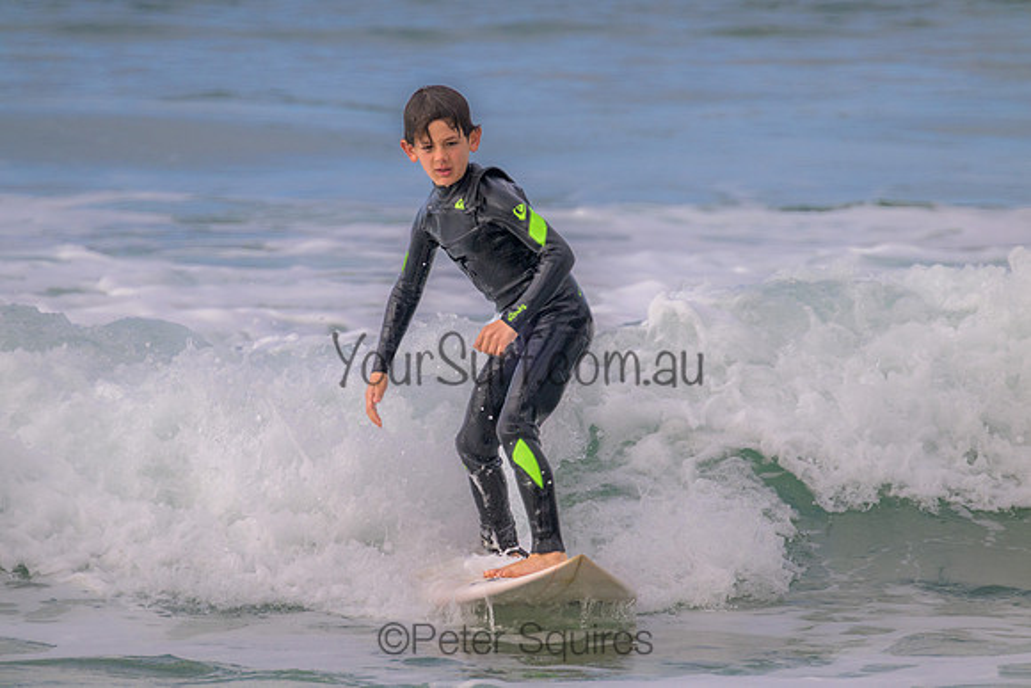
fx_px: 22915
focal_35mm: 800
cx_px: 516
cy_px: 344
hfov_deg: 2.6
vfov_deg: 1.7
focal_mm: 800
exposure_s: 1/1250
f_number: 11
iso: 1250
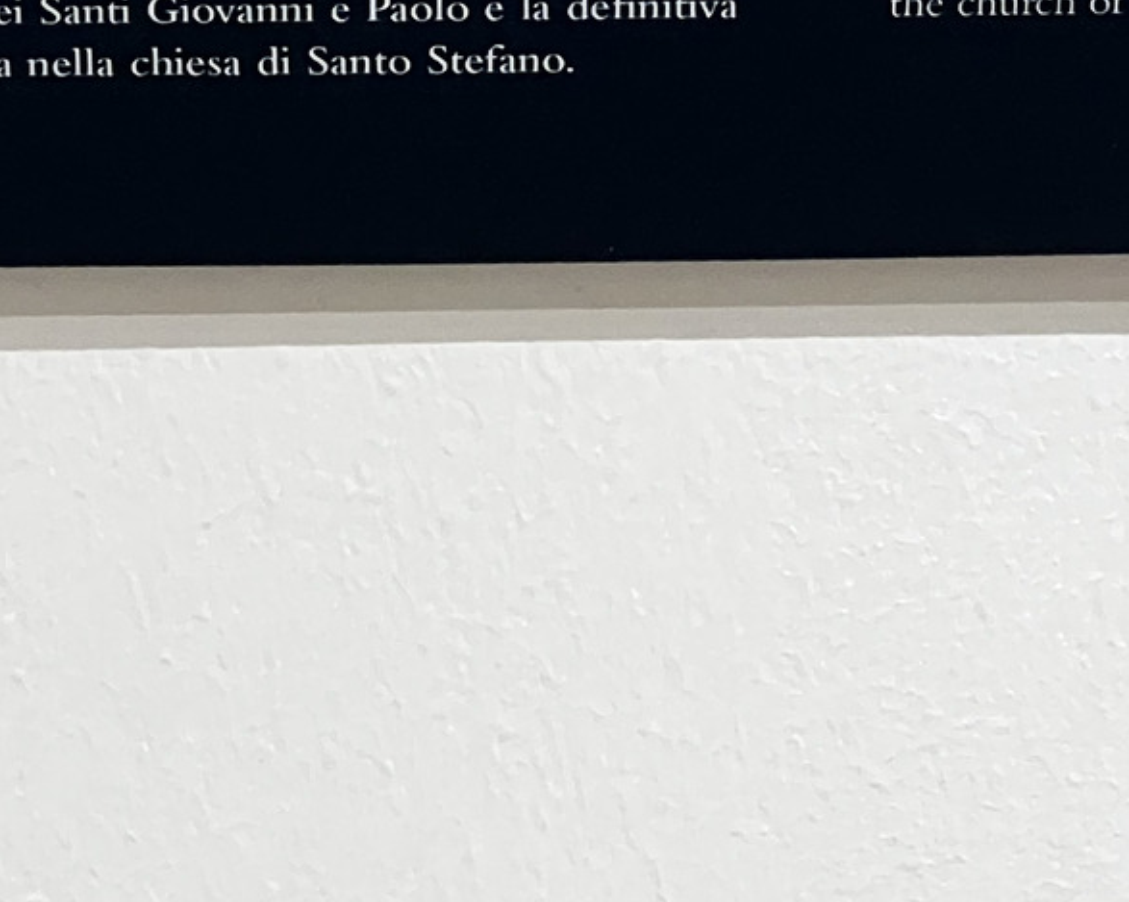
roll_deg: +0.7
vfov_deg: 7.5
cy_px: -110
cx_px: 458
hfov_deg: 9.4
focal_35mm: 205
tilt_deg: -21.6
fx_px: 6846
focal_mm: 9
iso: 640
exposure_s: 1/33
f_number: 2.8
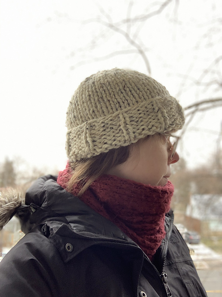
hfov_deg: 44.2
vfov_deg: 56.8
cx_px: 111
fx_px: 274
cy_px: 148
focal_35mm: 32
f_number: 2.2
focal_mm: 2.87
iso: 160
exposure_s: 1/60
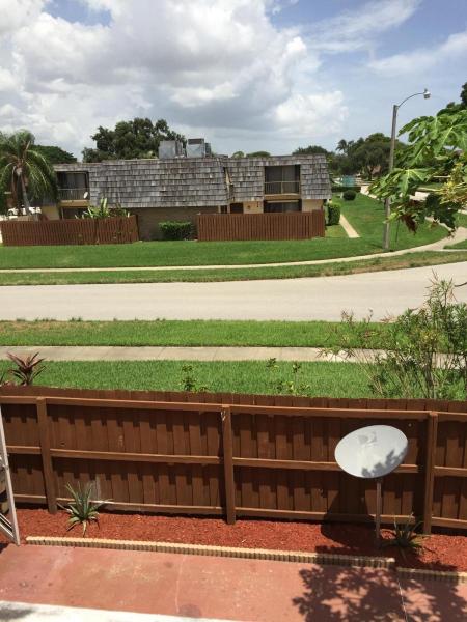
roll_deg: +1.7
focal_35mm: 29
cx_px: 234
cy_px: 311
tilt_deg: -13.9
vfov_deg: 61.7
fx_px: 522
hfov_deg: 48.2
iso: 32
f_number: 2.2
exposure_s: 1/1130
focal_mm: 4.15
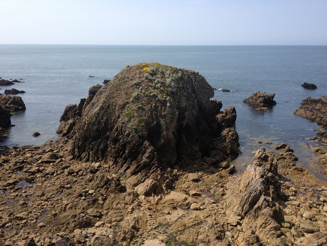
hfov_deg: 52.6
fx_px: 331
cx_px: 164
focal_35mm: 35
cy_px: 123
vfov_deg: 40.7
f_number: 2.4
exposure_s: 1/1346
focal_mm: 4.28
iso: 50
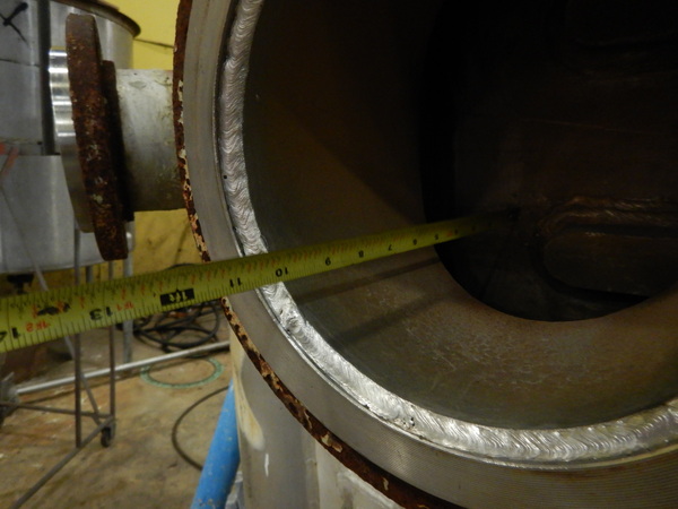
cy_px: 254
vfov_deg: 56.8
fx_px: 470
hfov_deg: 71.6
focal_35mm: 24
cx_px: 339
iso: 560
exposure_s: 1/15
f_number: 2.8
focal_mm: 4.3
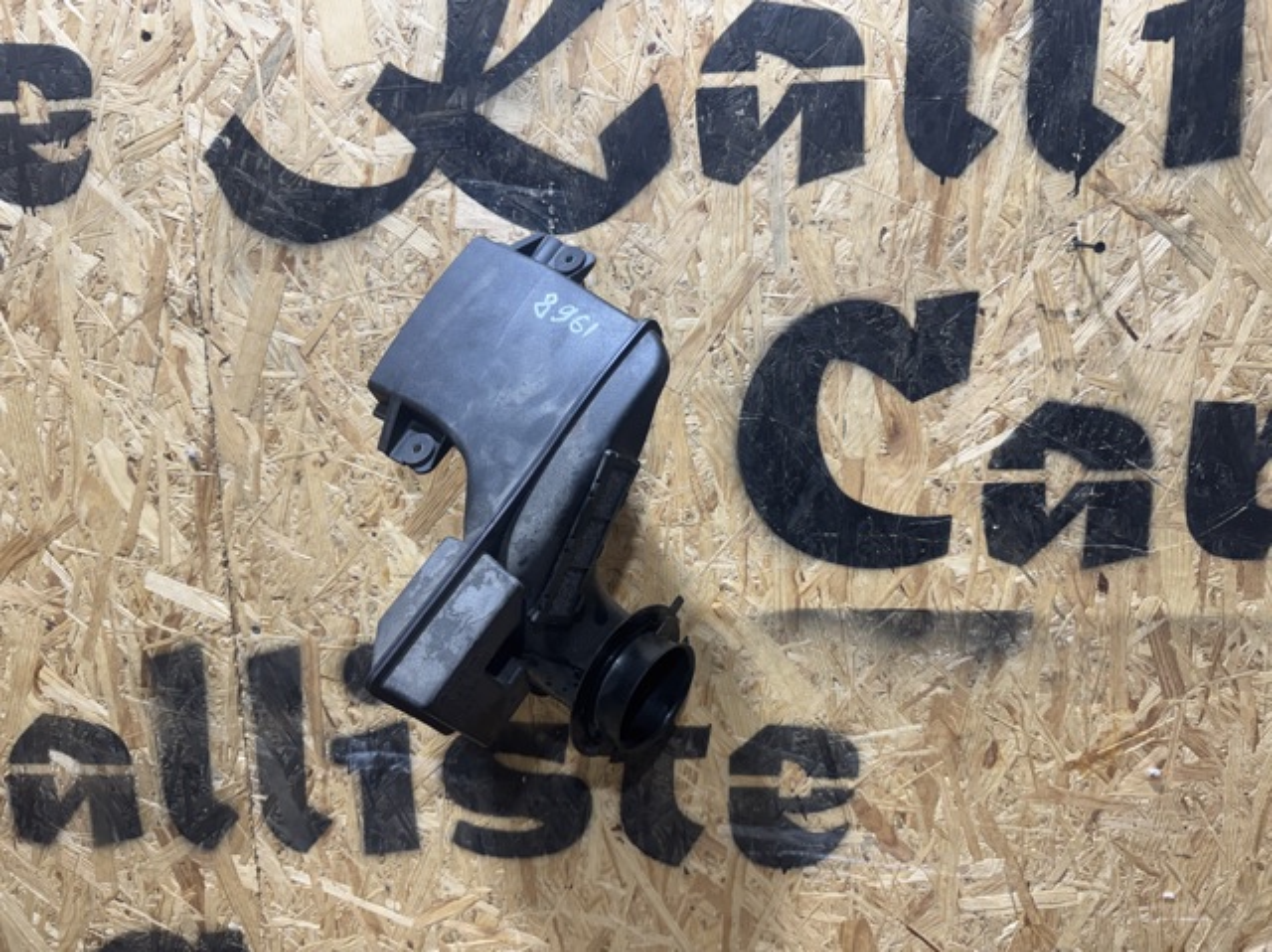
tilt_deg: -9.1
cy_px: 476
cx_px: 636
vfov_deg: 56.8
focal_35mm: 24
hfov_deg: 71.6
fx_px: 881
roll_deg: +1.6
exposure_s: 1/100
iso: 160
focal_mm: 6.76
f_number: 1.78
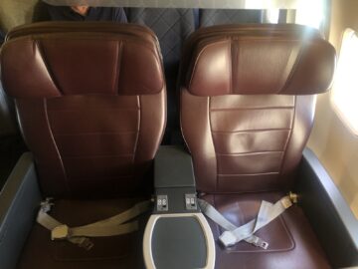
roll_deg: -0.9
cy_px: 134
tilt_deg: -42.2
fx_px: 290
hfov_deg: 63.4
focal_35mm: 28
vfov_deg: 49.7
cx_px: 179
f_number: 1.8
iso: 40
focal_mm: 4
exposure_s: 1/24
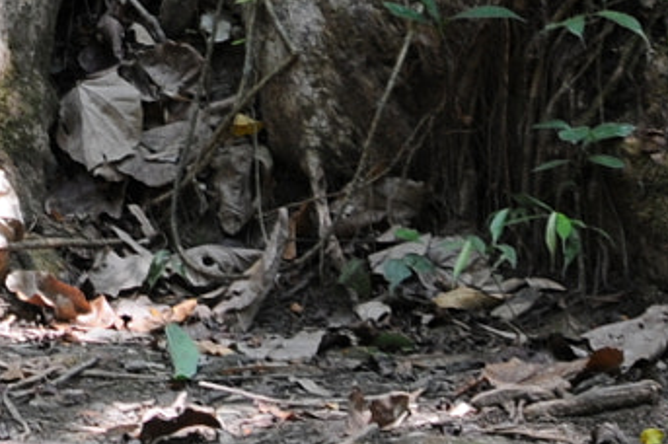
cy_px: -707
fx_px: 2985
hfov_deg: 11.6
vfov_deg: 7.8
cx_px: -629
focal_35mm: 161
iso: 250
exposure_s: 1/60
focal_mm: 18
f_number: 5.6
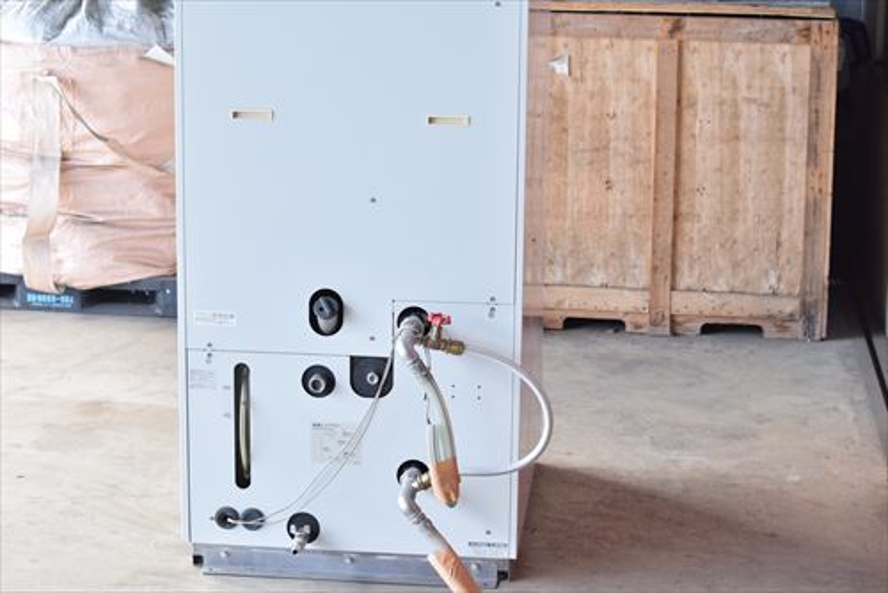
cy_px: 296
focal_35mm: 82
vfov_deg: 16.6
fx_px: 2036
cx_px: 444
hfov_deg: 24.6
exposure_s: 1/250
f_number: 6.3
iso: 1250
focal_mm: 55
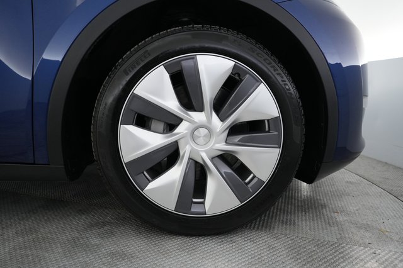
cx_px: 202
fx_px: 280
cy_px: 134
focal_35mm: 25
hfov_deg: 71.5
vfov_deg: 51.2
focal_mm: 25
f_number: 2.8
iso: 3200
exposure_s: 1/160
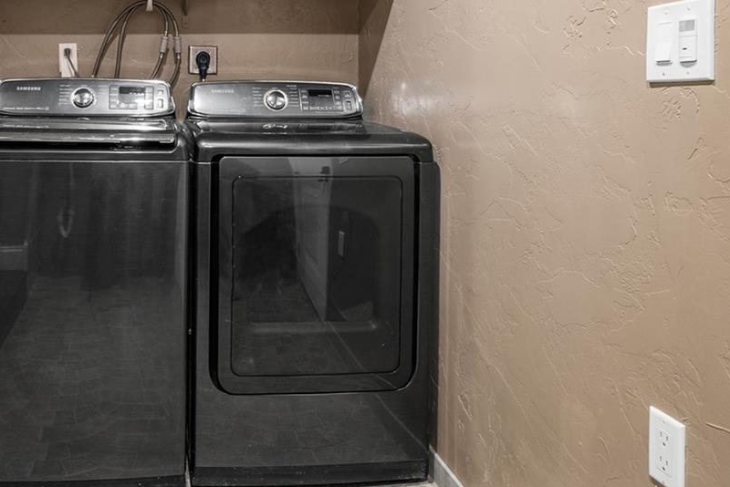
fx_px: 649
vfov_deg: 39.7
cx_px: 188
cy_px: 107
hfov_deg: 56.0
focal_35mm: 32
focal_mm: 16
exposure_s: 2.5
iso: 200
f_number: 8
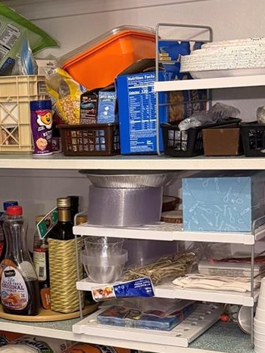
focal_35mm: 79
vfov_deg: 24.3
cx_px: 34
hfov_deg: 18.4
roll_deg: +1.5
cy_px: 281
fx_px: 807
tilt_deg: -11.7
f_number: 1.78
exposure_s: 1/60
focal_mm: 6.76
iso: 500
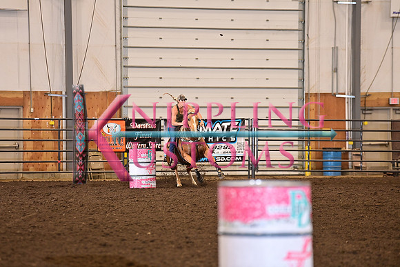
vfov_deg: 6.9
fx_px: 2223
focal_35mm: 200
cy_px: 134
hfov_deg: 10.3
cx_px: 200
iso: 1600
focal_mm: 200
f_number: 3.5
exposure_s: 1/250
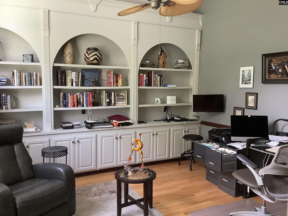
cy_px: 108
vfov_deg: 45.4
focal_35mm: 31
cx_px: 144
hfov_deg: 58.4
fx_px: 258
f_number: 2.4
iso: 320
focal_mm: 3.3
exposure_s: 1/40
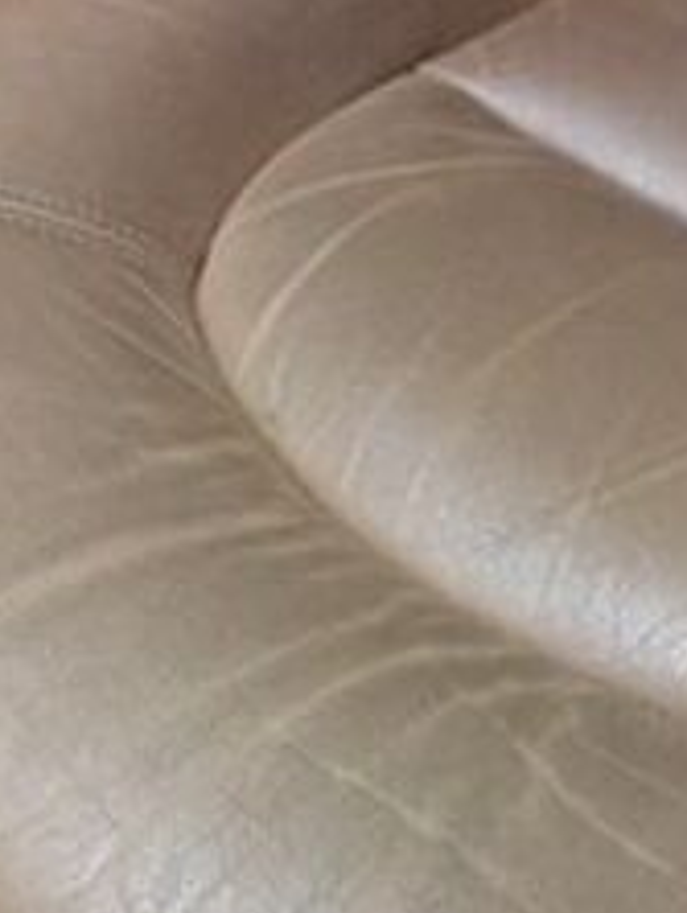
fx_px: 1241
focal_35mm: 47
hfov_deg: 30.9
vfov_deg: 38.8
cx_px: 403
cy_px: 732
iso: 320
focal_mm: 4.15
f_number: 2.2
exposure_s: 1/17
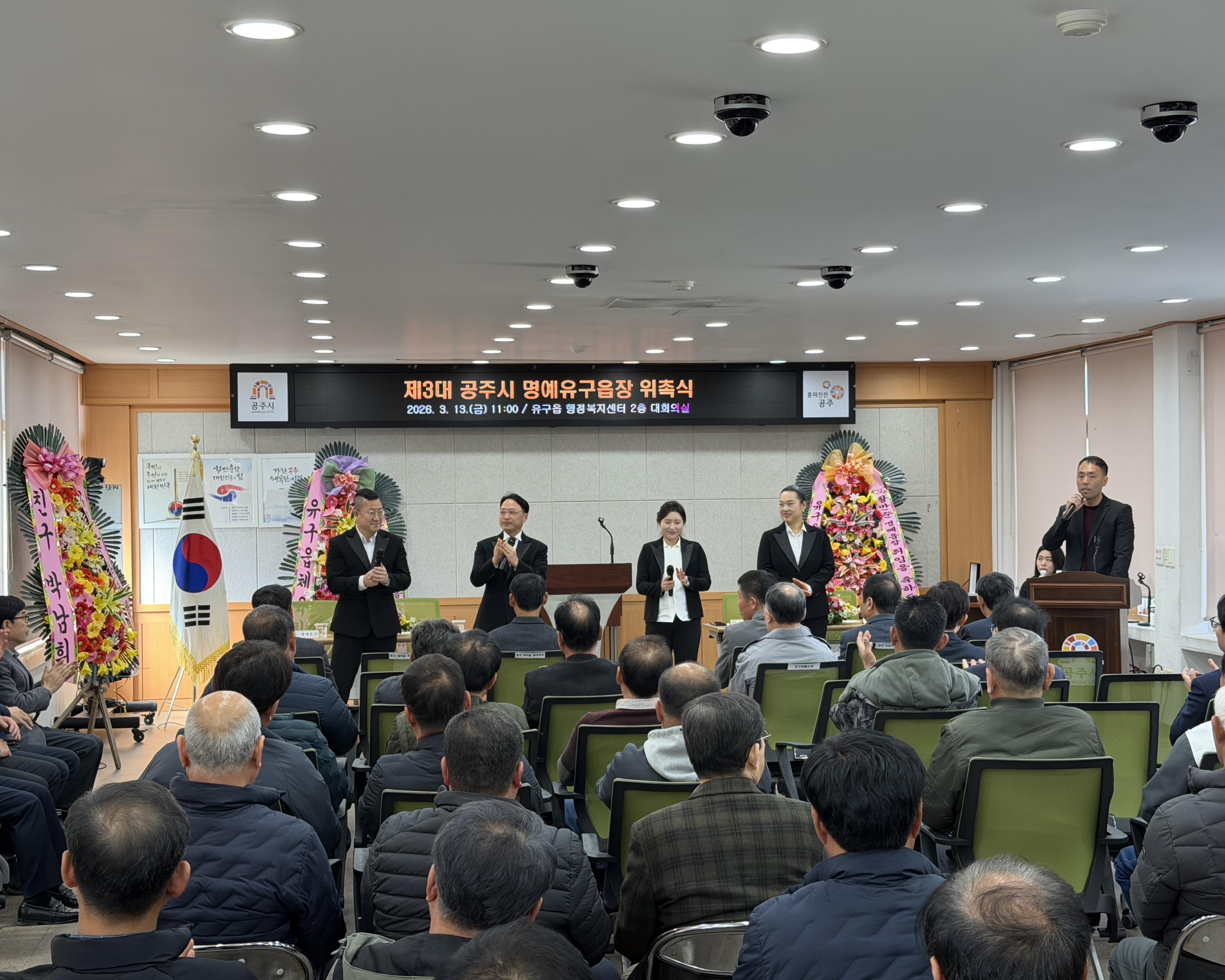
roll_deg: +1.4
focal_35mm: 51
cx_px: 615
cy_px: 494
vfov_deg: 29.7
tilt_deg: +0.1
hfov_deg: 36.7
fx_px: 1849
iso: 125
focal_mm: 6.76
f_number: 1.78
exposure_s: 1/205
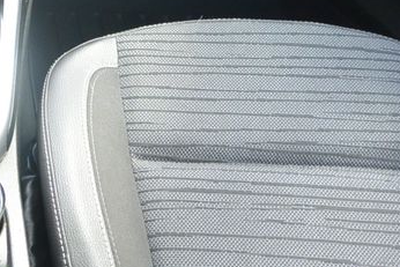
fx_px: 889
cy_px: -117
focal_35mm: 80
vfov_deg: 15.9
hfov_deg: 23.0
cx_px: -92
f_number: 3.5
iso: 400
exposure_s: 1/125
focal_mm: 10
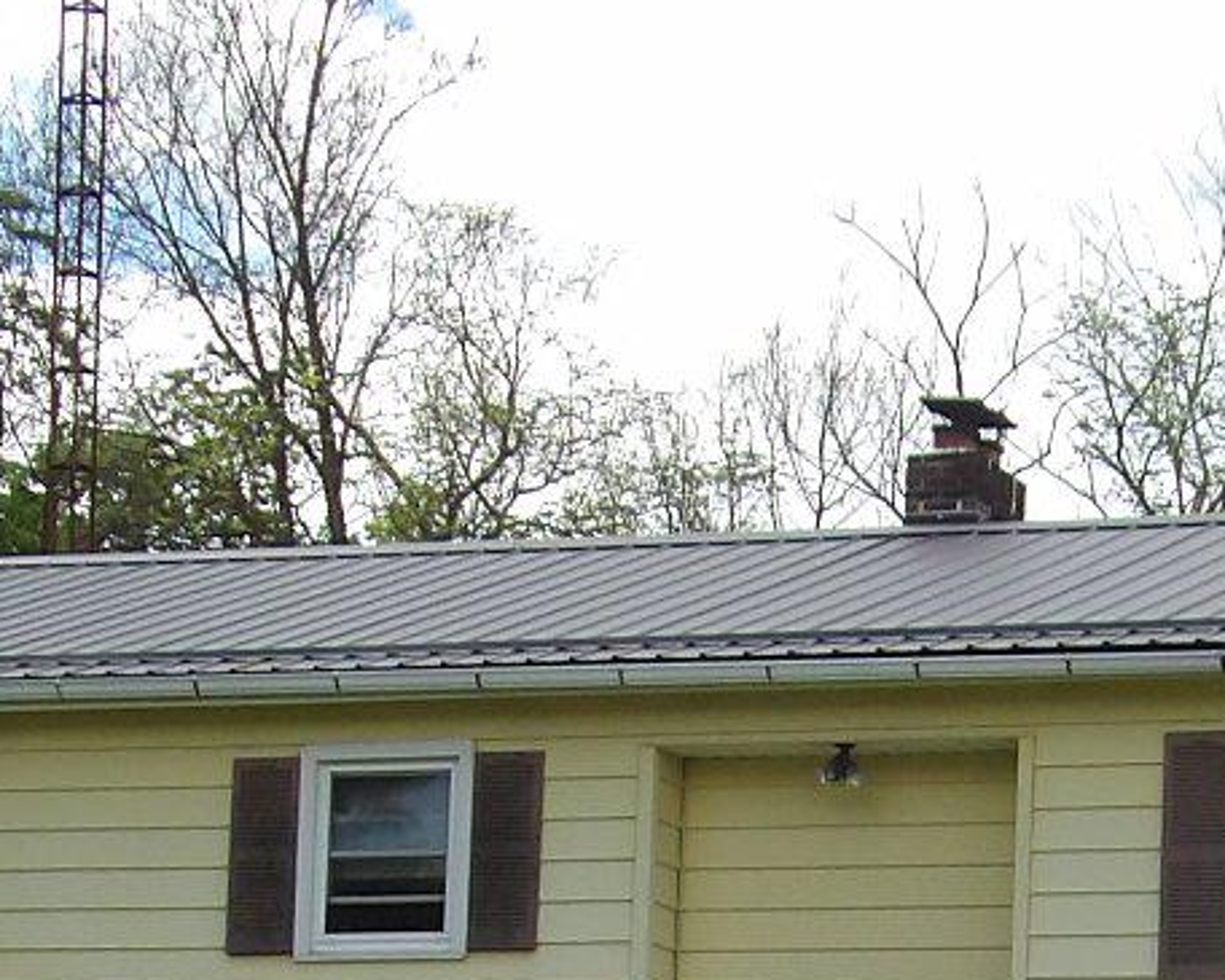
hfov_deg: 11.3
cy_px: 1359
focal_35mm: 171
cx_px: 943
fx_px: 6201
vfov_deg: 8.9
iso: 100
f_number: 3.2
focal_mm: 7
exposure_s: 1/640
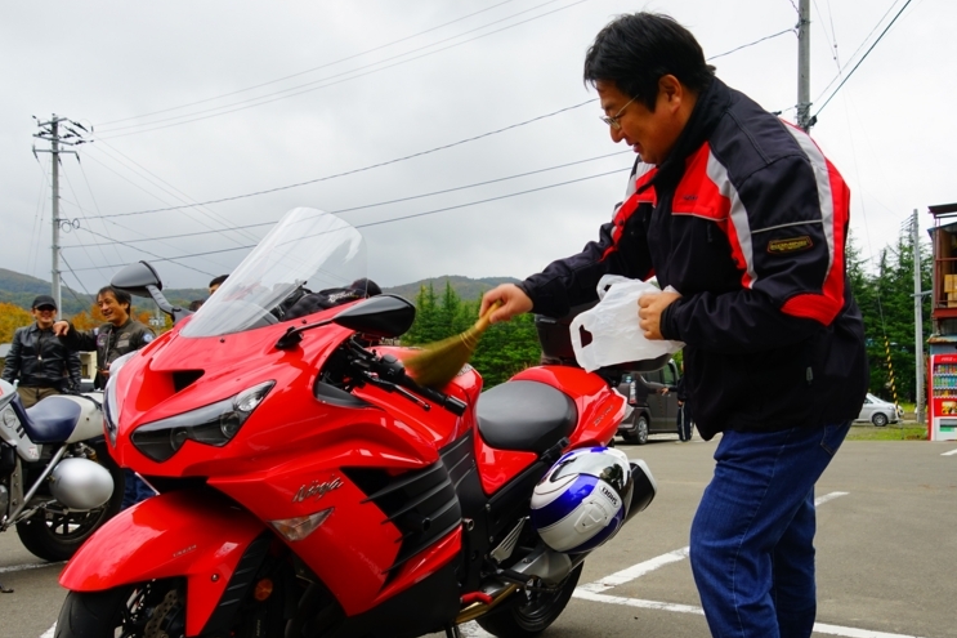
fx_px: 744
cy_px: 338
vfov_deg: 46.4
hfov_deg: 65.4
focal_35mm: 28
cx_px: 448
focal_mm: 26
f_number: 7.1
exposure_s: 1/100
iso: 100
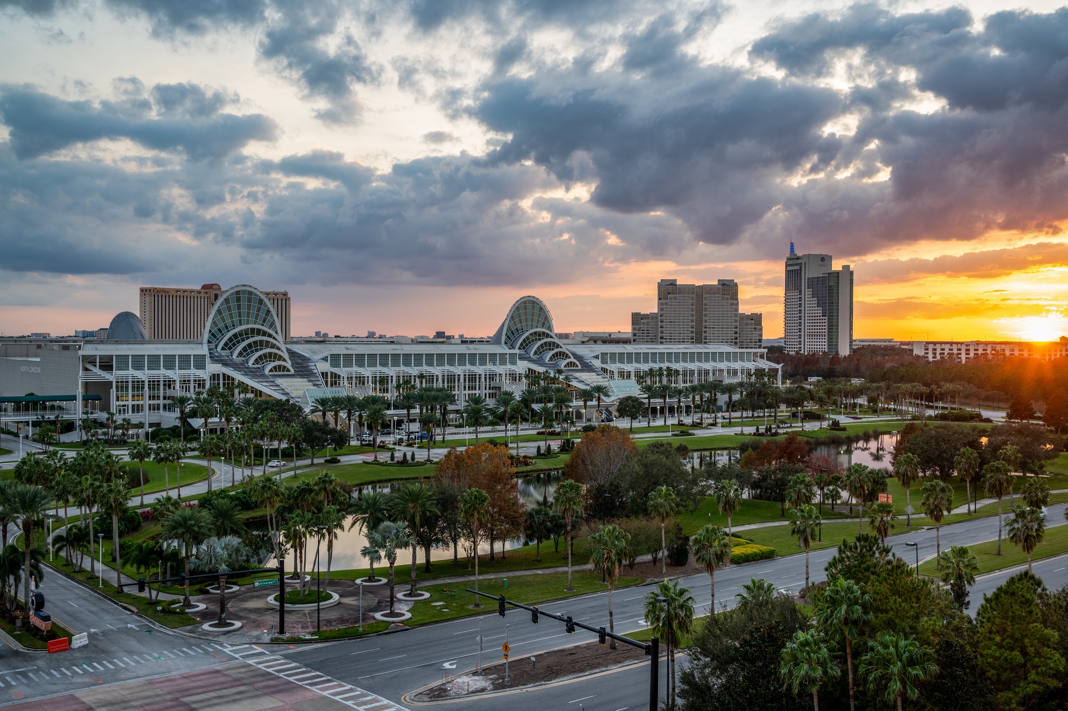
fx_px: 1097
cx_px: 534
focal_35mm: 37
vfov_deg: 35.9
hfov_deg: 51.9
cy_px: 356
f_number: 8
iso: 100
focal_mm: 37
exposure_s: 1/13
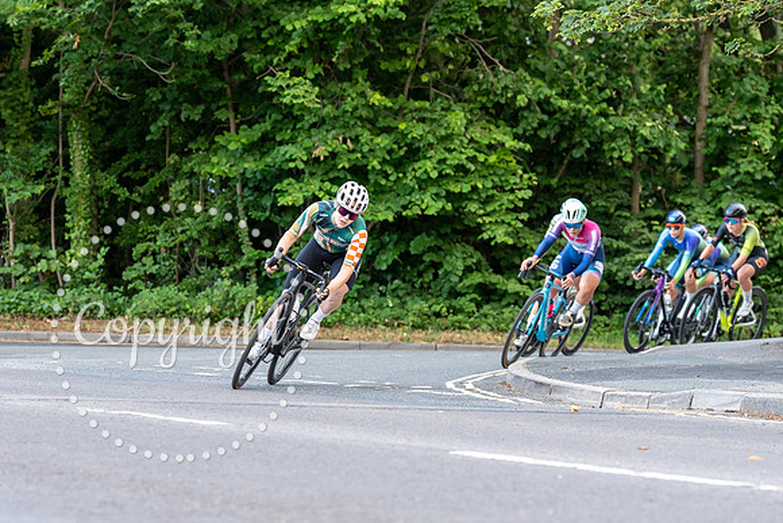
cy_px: 343
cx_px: 296
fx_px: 2571
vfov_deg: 11.6
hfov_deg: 17.3
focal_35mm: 118
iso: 1000
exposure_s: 1/500
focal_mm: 79
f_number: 3.2
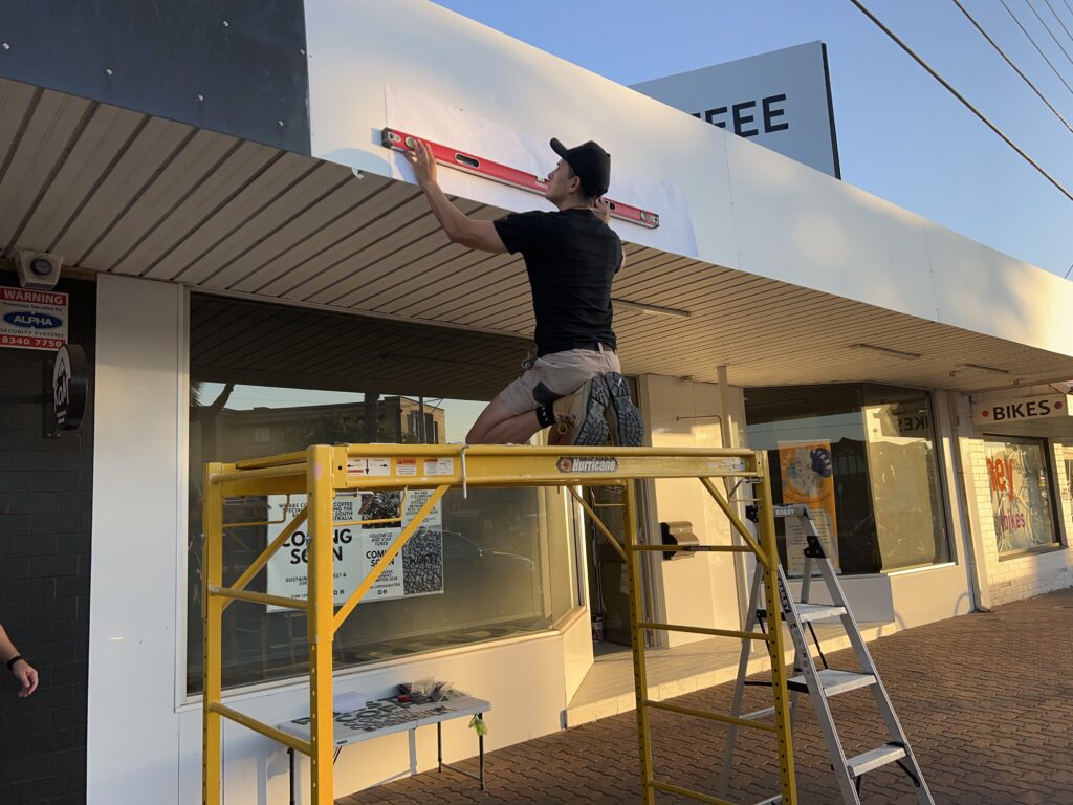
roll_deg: +3.5
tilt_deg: +8.2
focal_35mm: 26
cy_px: 402
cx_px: 536
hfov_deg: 67.3
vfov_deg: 53.1
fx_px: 806
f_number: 1.5
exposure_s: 1/808
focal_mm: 5.7
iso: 50
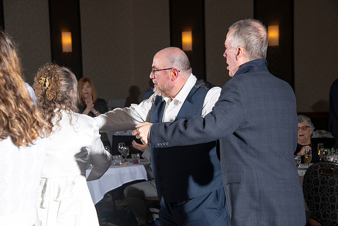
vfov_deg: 10.2
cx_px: 169
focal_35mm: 135
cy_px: 113
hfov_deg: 15.2
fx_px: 1268
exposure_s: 1/160
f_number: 10
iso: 500
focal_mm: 135
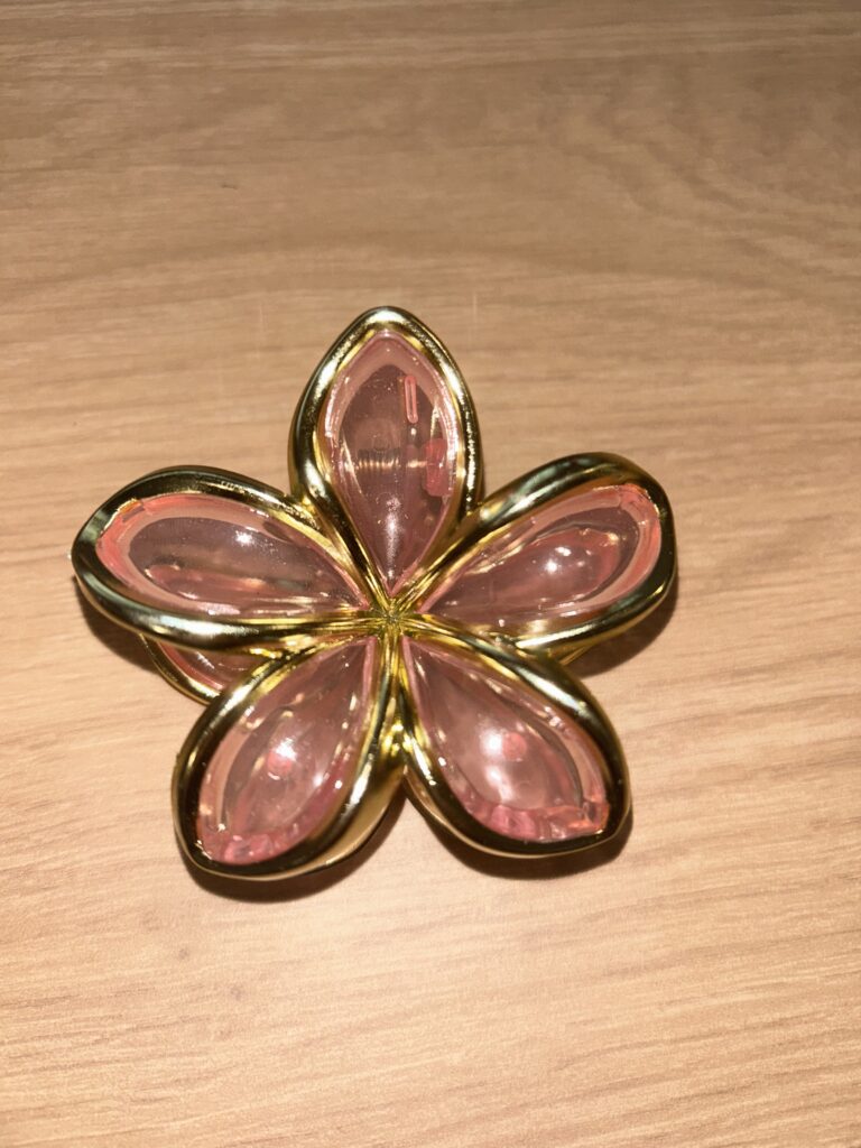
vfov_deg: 67.3
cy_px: 574
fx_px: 862
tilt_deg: -69.4
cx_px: 430
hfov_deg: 53.1
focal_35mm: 26
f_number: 1.5
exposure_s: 1/74
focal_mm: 5.7
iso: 40
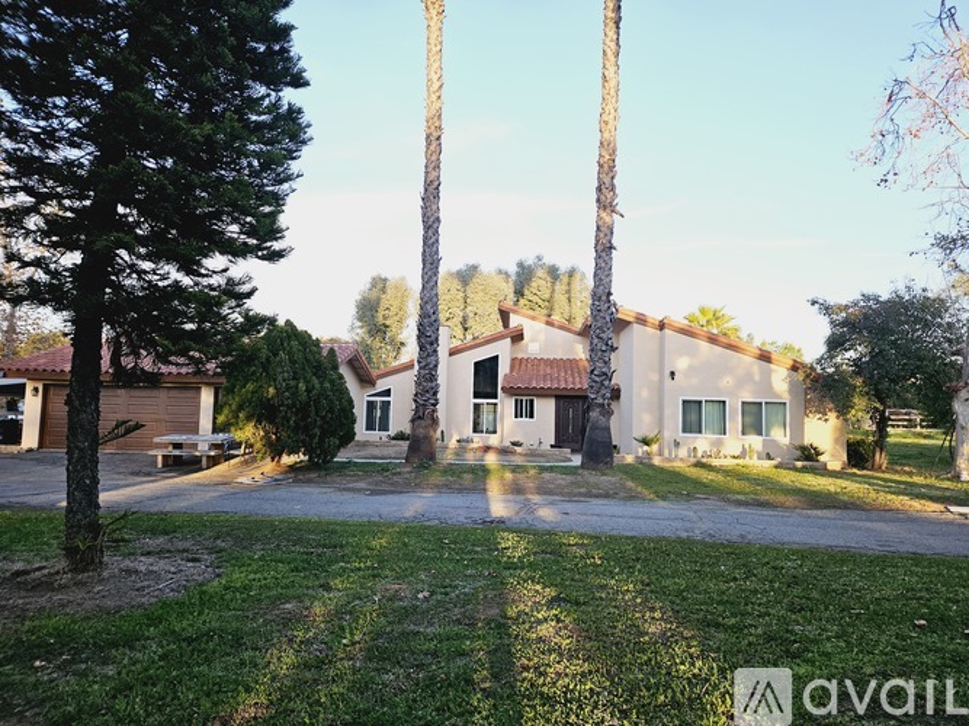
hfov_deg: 73.9
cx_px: 484
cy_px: 363
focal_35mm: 23
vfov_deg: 58.9
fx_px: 644
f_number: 1.8
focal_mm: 5.4
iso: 25
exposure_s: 1/252
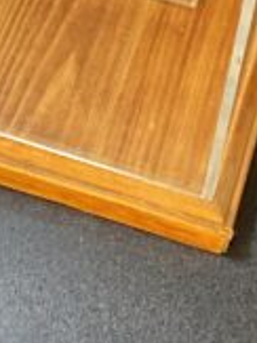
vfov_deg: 10.4
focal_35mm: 182
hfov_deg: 8.1
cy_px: -210
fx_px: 1804
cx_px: 46
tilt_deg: -51.5
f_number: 1.8
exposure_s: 1/33
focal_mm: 3
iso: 320
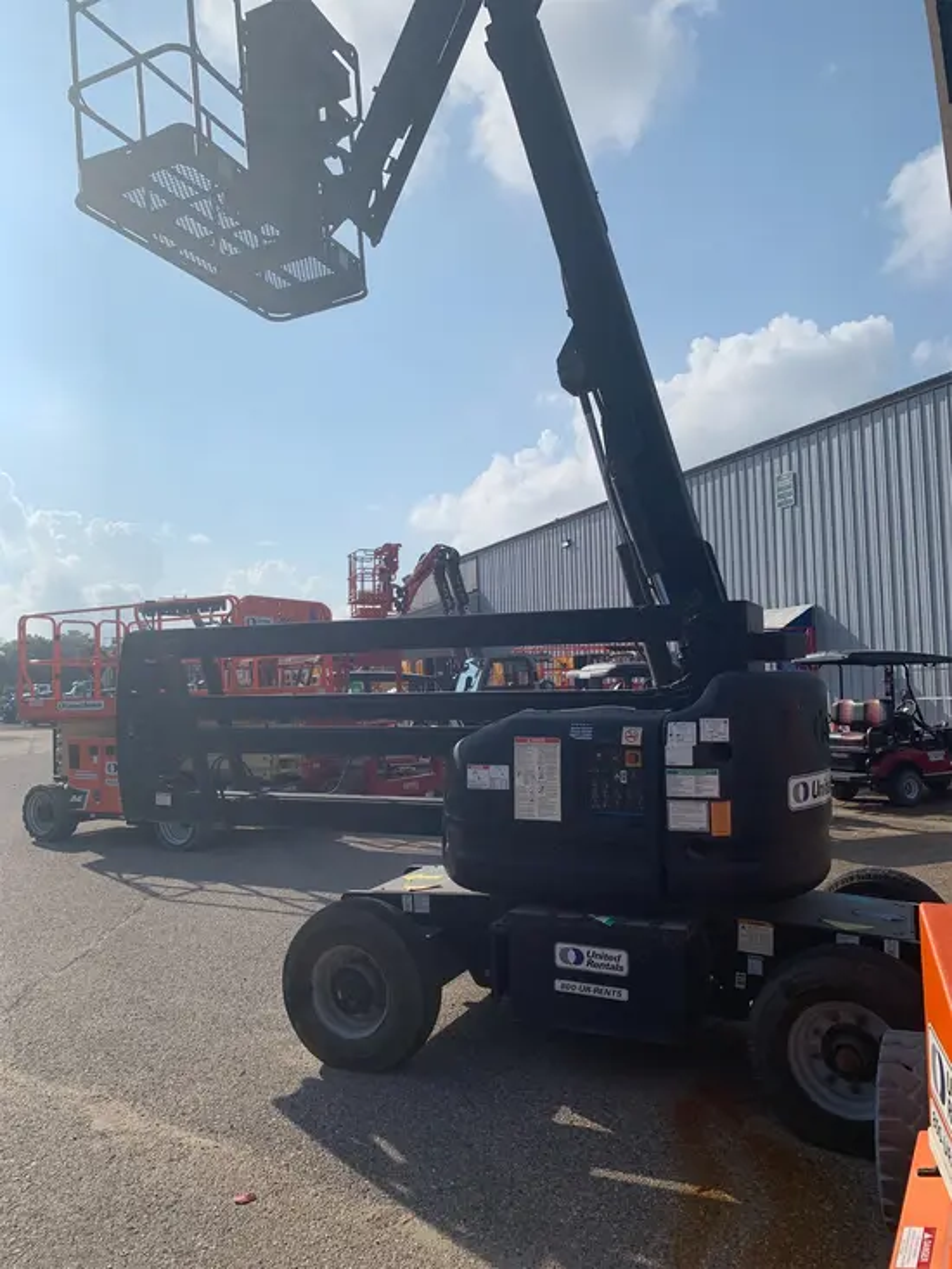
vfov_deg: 67.3
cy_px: 634
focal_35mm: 26
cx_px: 476
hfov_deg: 53.1
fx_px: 953
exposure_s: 1/4902
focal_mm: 4.25
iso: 25
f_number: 1.8
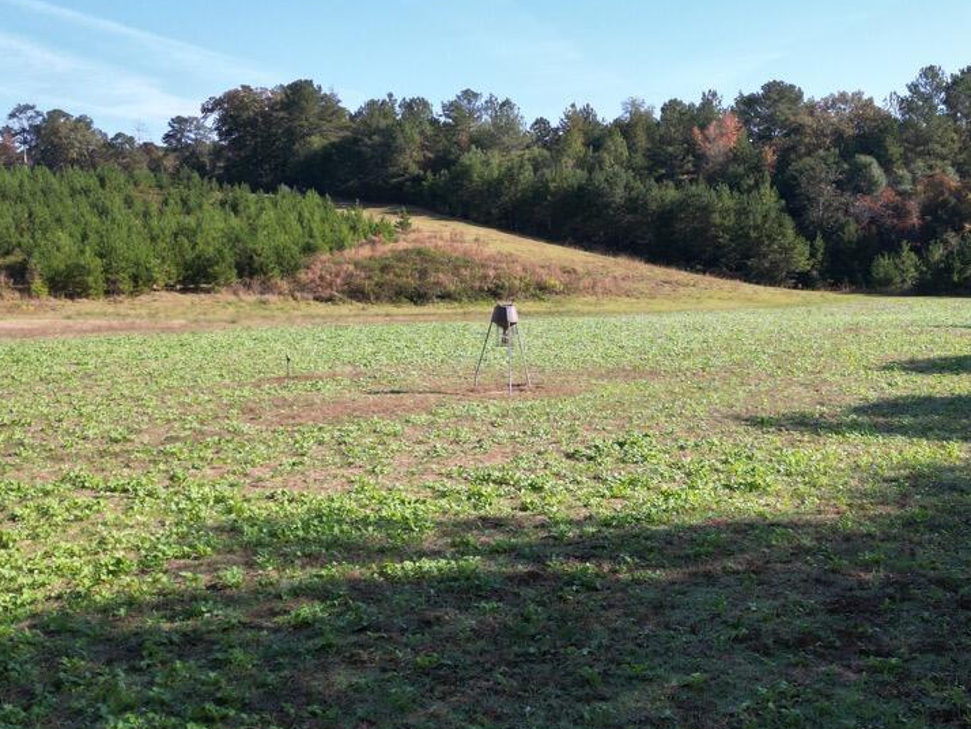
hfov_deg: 43.7
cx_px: 562
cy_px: 420
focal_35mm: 43
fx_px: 1207
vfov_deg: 33.6
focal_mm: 6.72
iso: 100
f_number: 1.7
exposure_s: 1/1500
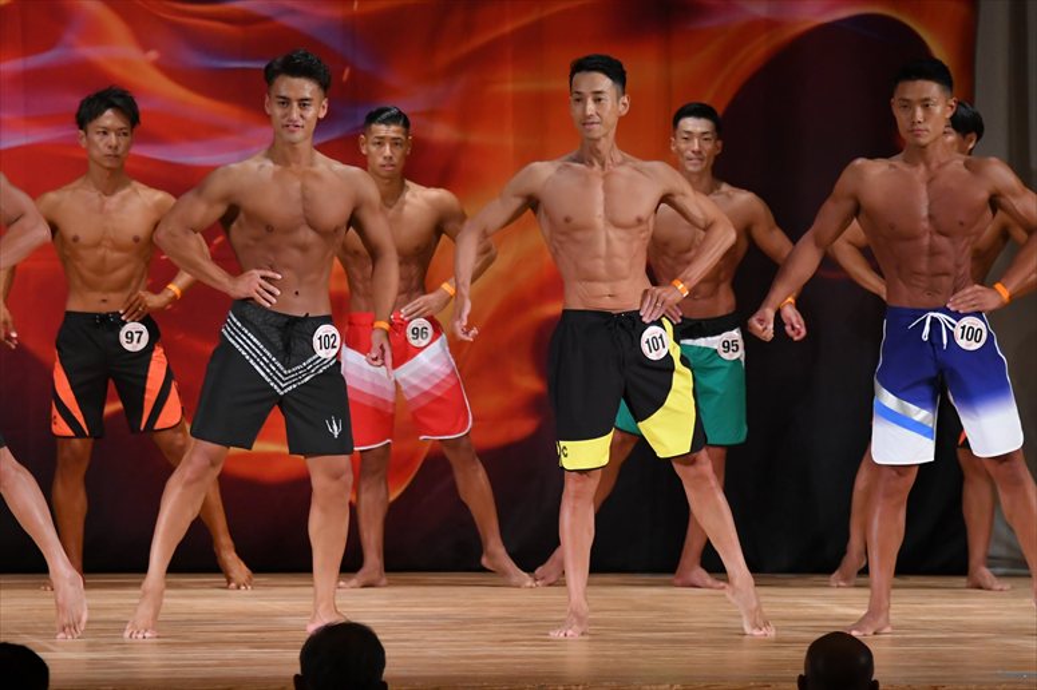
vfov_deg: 5.7
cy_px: 345
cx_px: 518
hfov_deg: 8.6
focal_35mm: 240
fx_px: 6910
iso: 3200
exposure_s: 1/400
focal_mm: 160
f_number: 5.6
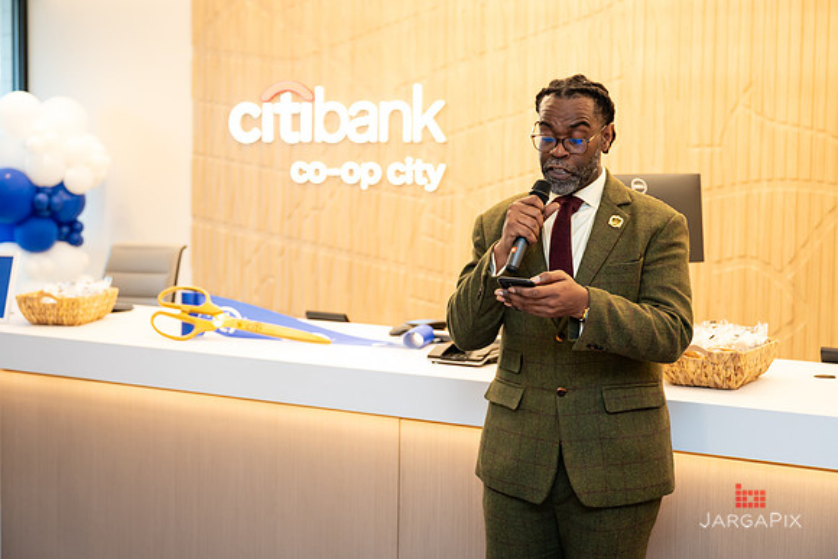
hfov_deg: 35.8
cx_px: 420
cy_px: 264
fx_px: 1298
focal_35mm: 56
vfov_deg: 24.3
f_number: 3.2
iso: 400
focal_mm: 52
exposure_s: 1/125
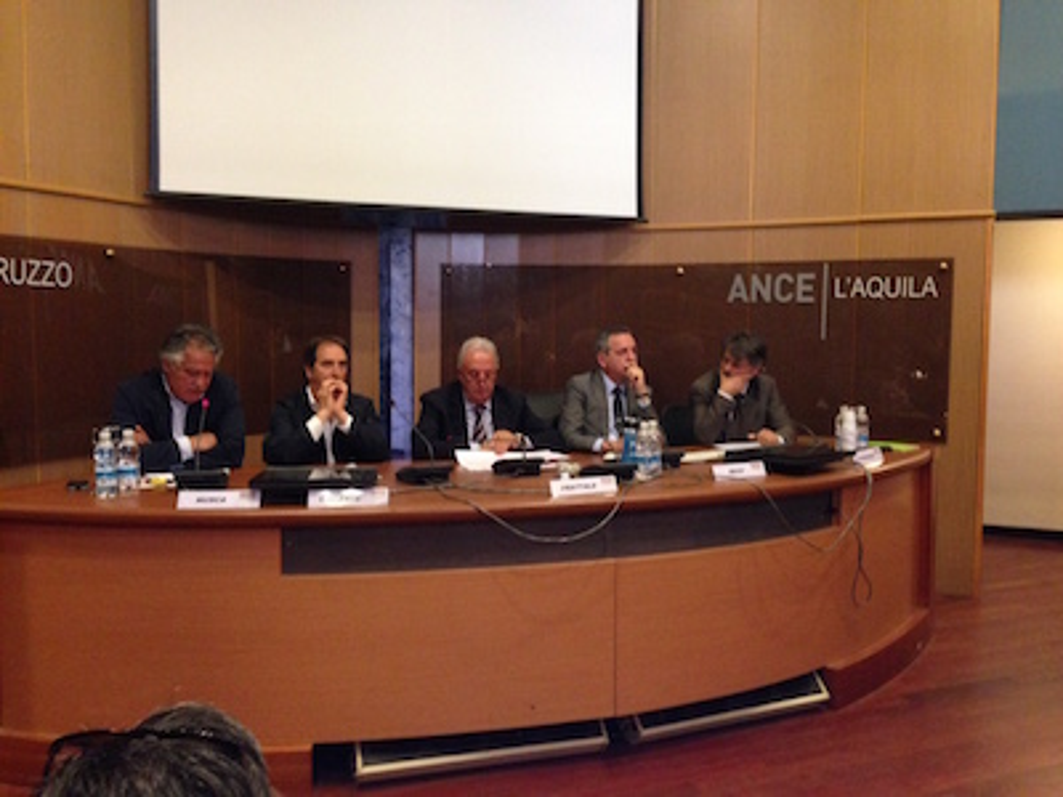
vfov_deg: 42.9
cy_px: 398
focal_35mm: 33
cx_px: 532
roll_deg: -0.5
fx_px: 1013
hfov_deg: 55.4
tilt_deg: -6.1
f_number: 2.4
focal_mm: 4.12
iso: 400
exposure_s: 1/20
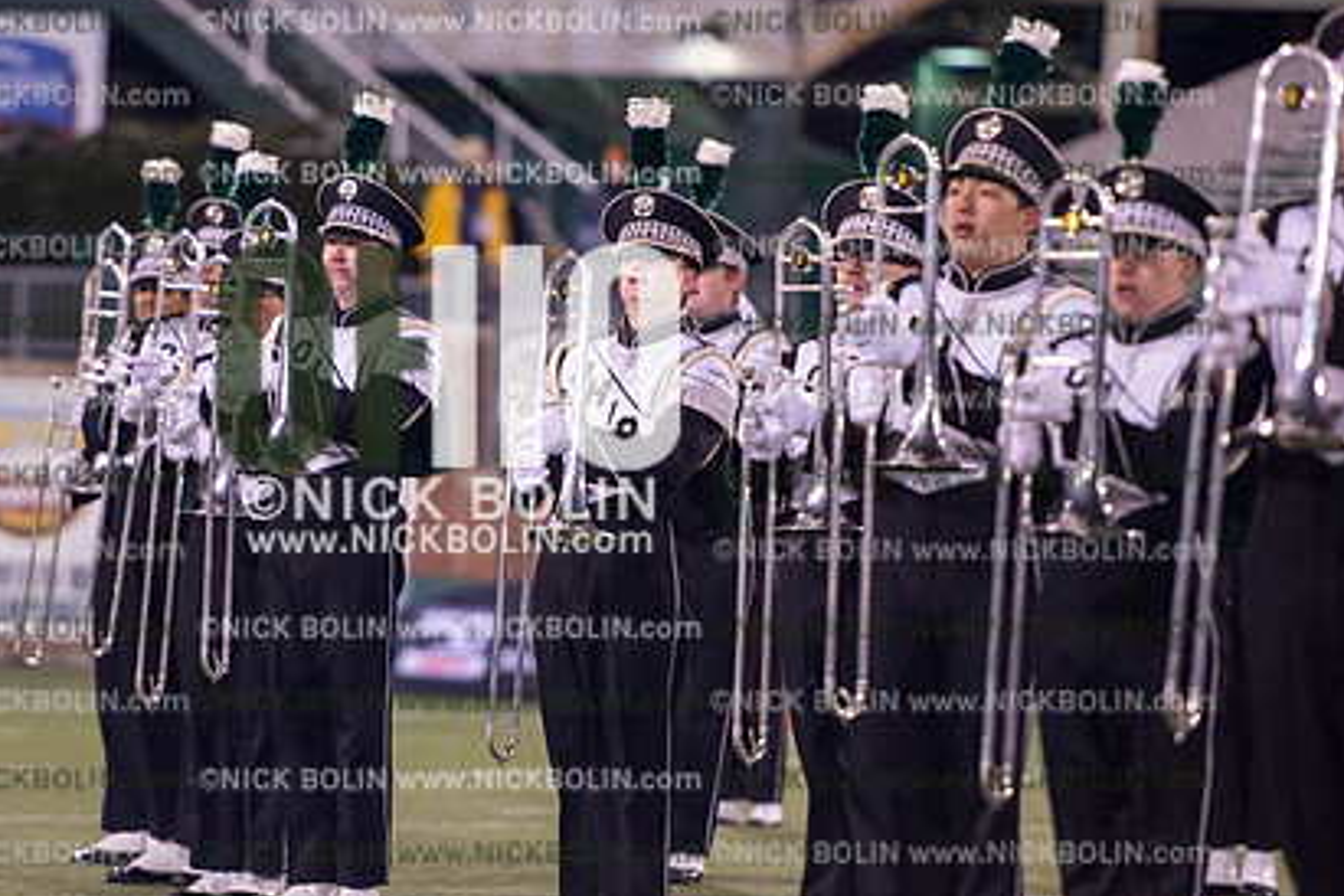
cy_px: 401
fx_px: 10527
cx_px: 448
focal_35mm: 282
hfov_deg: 7.3
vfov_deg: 4.9
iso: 2500
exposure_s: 1/1250
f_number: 2.8
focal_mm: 200
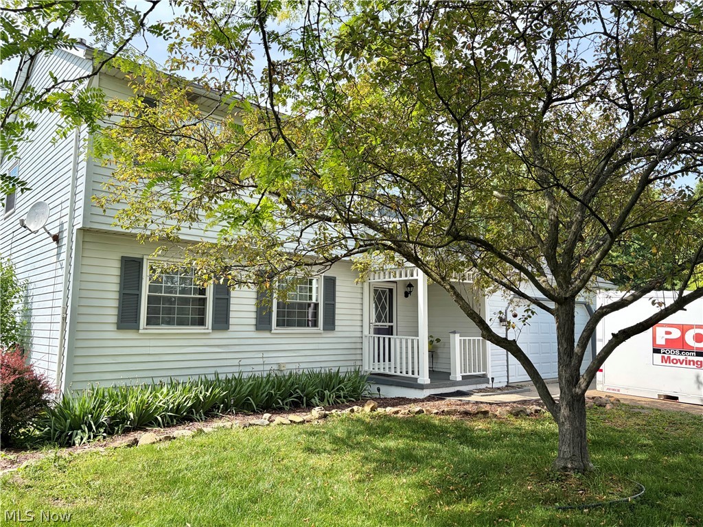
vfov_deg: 53.1
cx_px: 352
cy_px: 264
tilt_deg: +7.7
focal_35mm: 26
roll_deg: -0.3
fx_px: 528
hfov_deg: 67.3
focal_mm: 5.96
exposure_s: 1/1667
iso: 64
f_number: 1.6
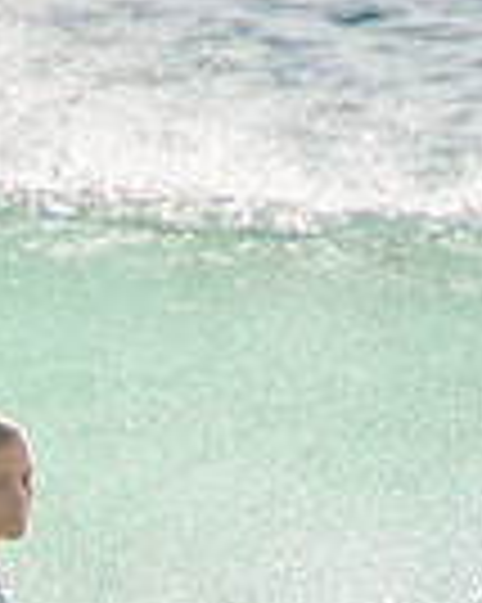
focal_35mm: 2433
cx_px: -117
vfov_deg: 0.8
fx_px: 43434
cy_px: 862
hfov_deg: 0.6
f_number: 5.6
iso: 250
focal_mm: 400
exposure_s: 1/2000
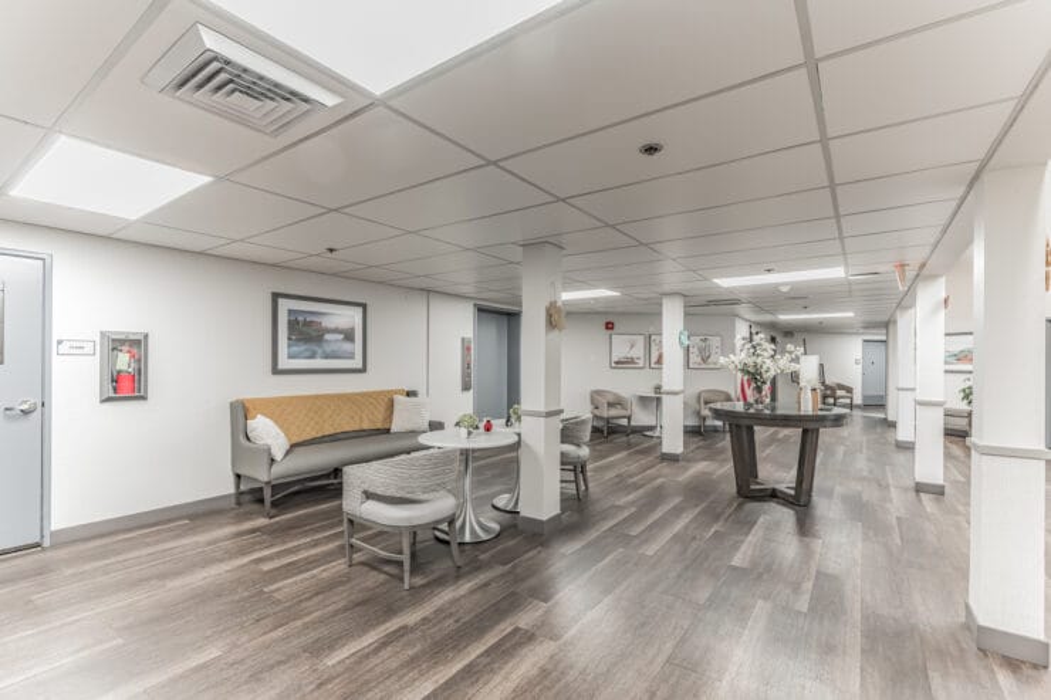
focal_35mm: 16
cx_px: 526
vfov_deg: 75.1
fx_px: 455
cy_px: 350
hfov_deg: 98.2
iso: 200
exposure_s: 1/8
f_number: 8
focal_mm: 15.6
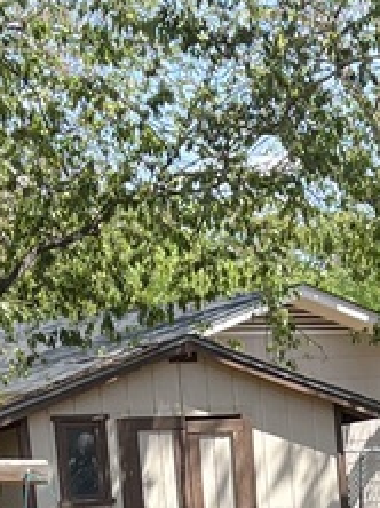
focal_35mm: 169
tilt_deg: -3.7
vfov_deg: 11.4
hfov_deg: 8.8
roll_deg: +3.7
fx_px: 2478
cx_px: 293
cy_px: 693
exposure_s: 1/1597
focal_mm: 5.7
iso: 50
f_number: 1.5
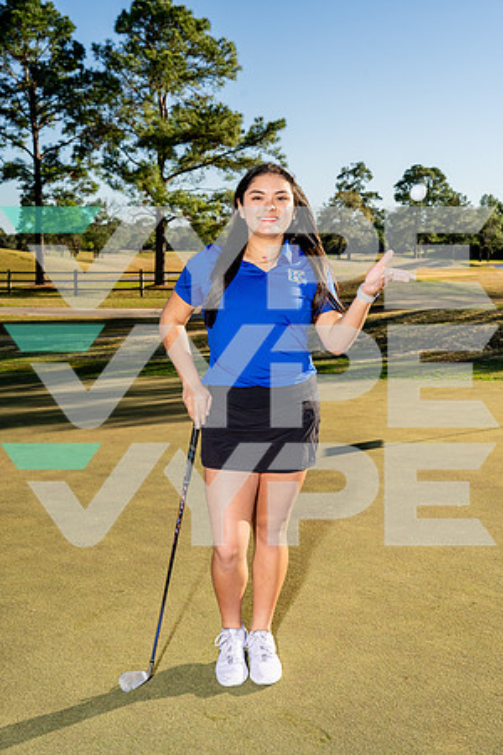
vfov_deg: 47.4
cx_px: 252
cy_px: 378
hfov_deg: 32.6
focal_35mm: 41
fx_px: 859
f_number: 8
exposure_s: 1/250
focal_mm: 41
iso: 100
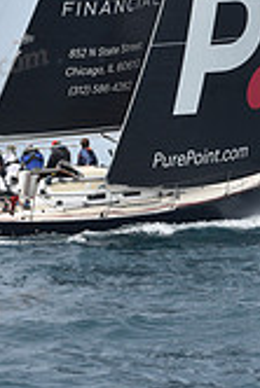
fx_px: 3254
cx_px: 170
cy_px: -63
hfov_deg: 4.6
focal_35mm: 301
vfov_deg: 6.8
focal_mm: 86
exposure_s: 1/800
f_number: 9
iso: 250
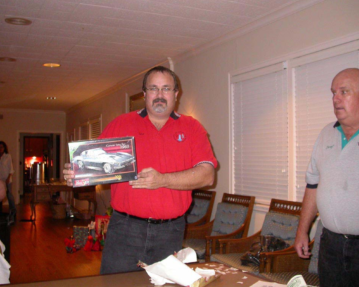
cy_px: 142
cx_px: 167
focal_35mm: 40
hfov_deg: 45.8
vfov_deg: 37.3
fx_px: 425
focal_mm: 7.85
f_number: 2.6
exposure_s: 1/60
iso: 200
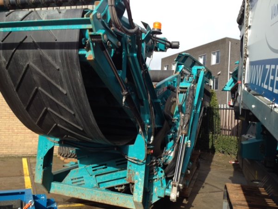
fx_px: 281
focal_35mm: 35
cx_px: 139
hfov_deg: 52.6
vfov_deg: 40.7
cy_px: 104
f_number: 2.4
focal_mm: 4.28
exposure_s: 1/1151
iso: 50
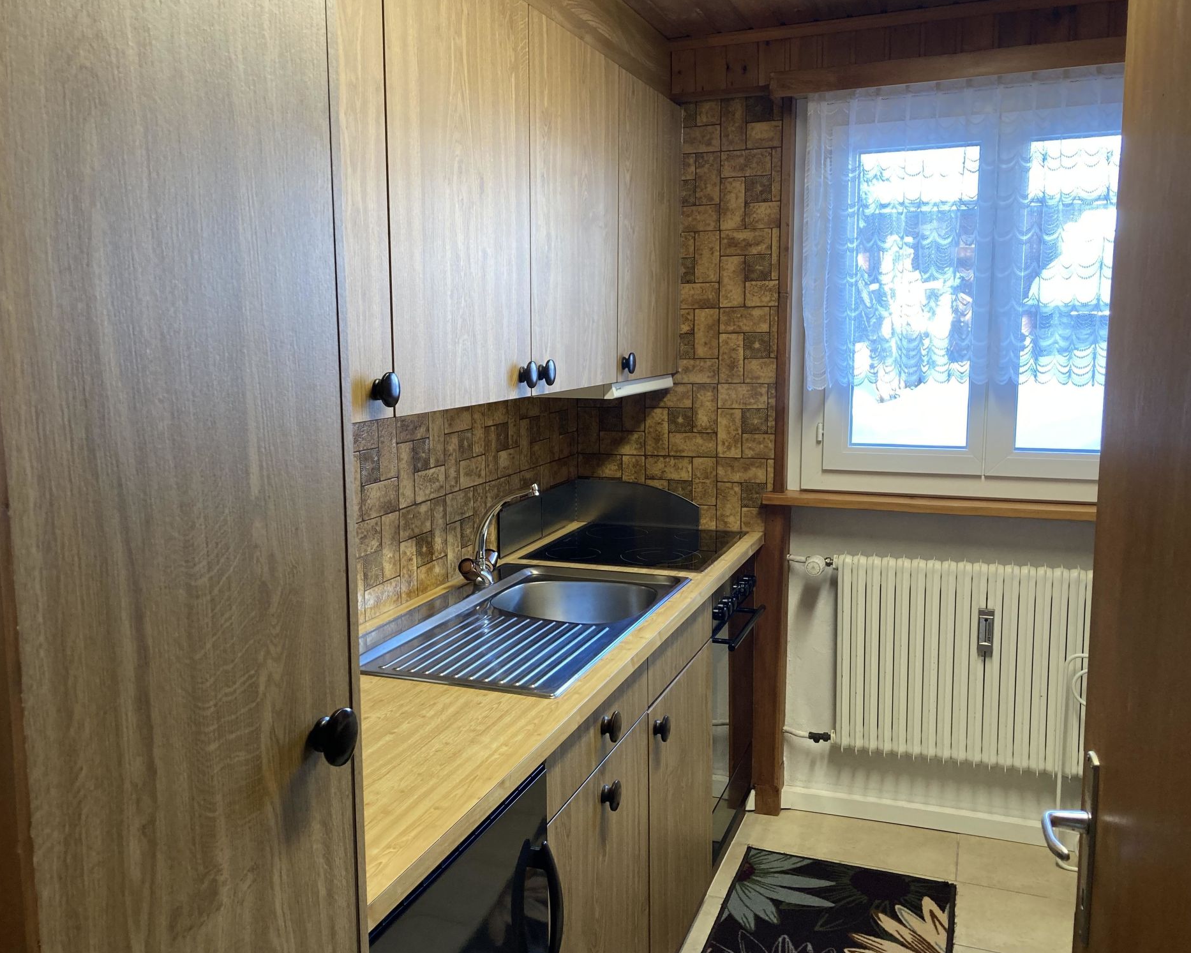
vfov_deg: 48.5
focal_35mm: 30
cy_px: 488
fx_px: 1058
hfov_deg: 58.7
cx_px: 550
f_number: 1.8
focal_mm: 3.99
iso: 100
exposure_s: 1/50
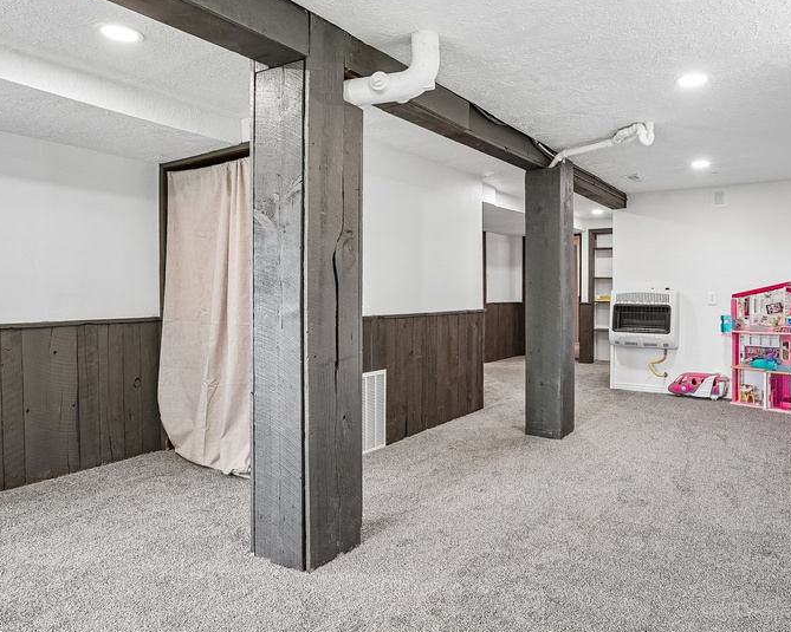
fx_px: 538
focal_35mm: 23
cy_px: 295
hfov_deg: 72.3
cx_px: 447
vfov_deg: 60.8
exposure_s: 1/13
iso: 400
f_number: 8
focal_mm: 16
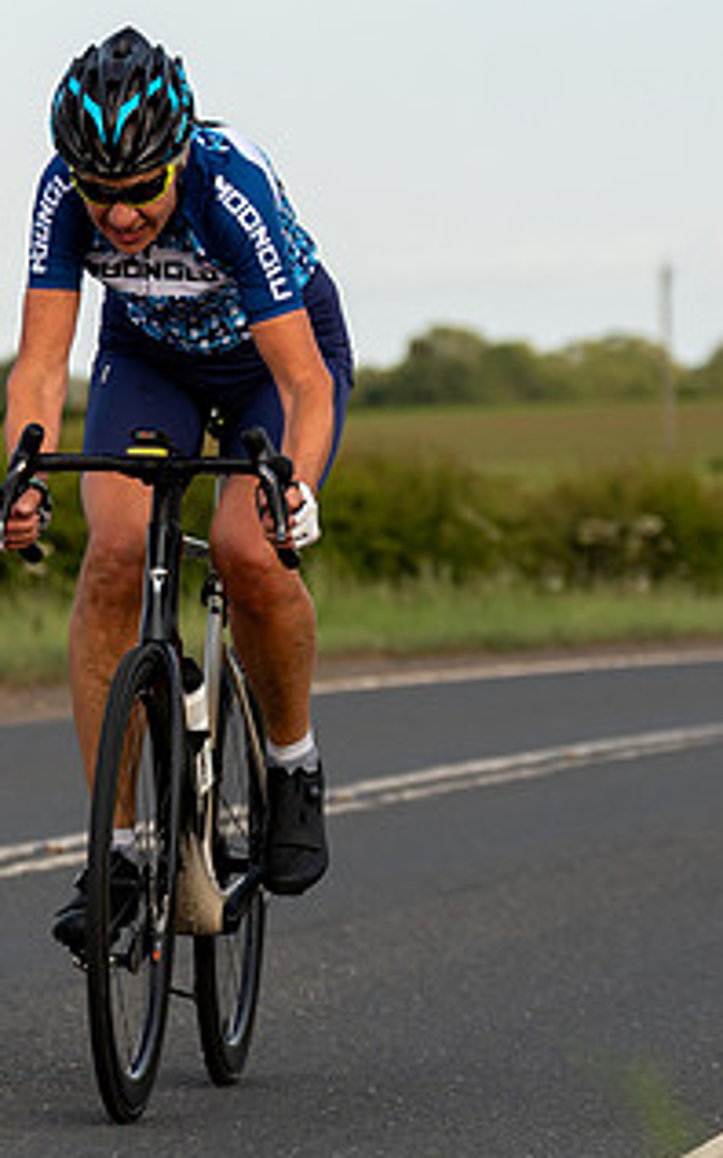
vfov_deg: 7.6
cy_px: 396
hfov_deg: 4.8
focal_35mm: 276
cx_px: 97
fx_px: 8705
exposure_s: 1/1000
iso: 160
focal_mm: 95
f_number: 3.5
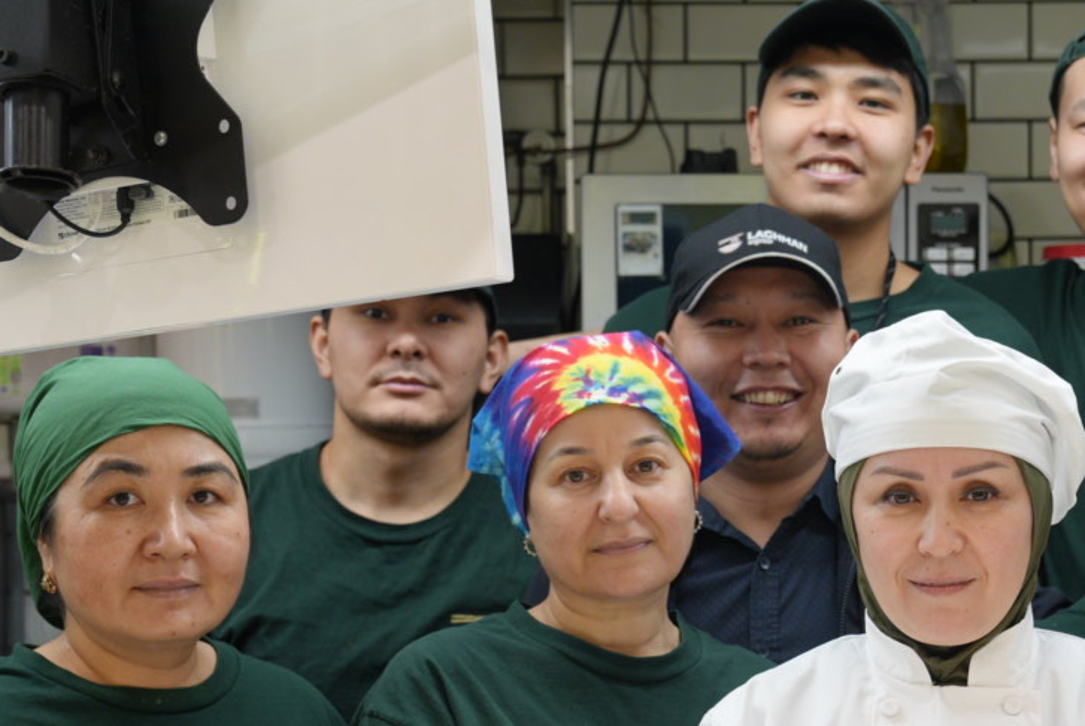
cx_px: 810
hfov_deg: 20.2
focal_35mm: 100
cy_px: 612
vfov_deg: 13.6
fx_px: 3016
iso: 800
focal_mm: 45
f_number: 4
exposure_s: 1/160
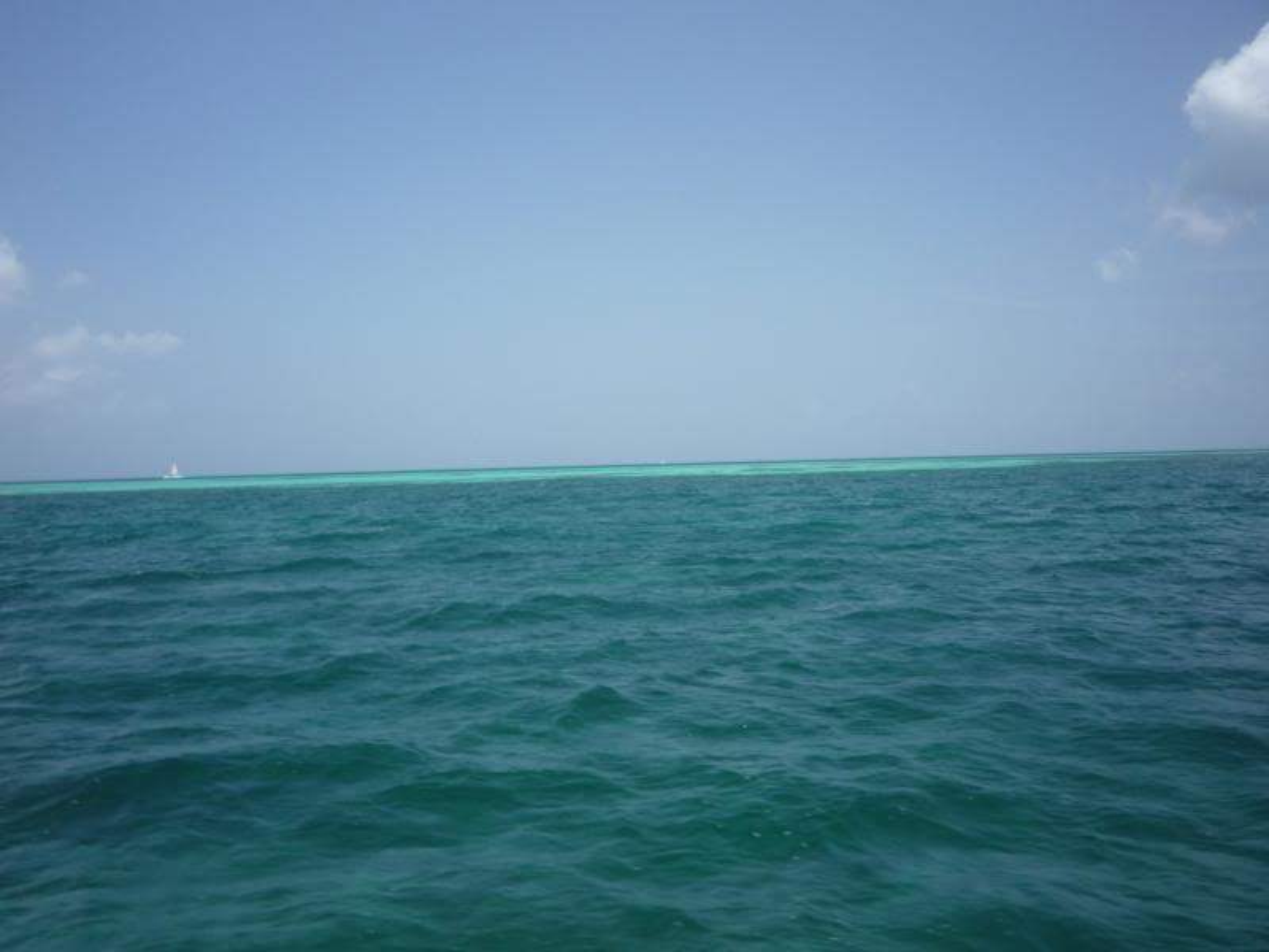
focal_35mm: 32
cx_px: 634
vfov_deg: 44.2
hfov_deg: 56.8
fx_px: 1173
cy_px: 476
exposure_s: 1/500
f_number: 5.6
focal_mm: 5.2
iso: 100
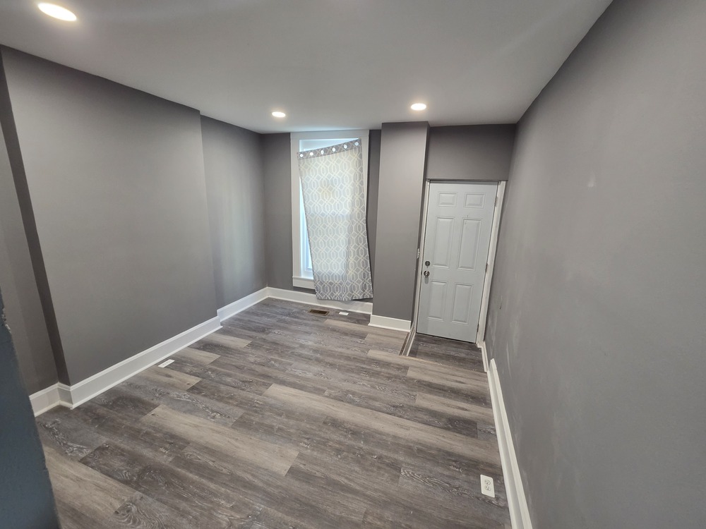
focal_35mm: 13
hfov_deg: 106.2
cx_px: 353
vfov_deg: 89.9
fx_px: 265
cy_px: 264
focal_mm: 2.2
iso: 250
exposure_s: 1/60
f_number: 2.2
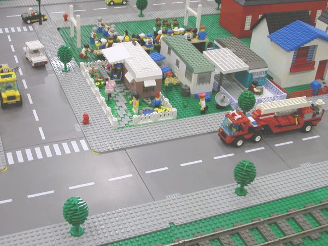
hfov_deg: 38.9
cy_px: 123
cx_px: 164
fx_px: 464
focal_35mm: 49
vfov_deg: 29.7
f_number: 3.2
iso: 100
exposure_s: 1/18.4
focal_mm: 7.5
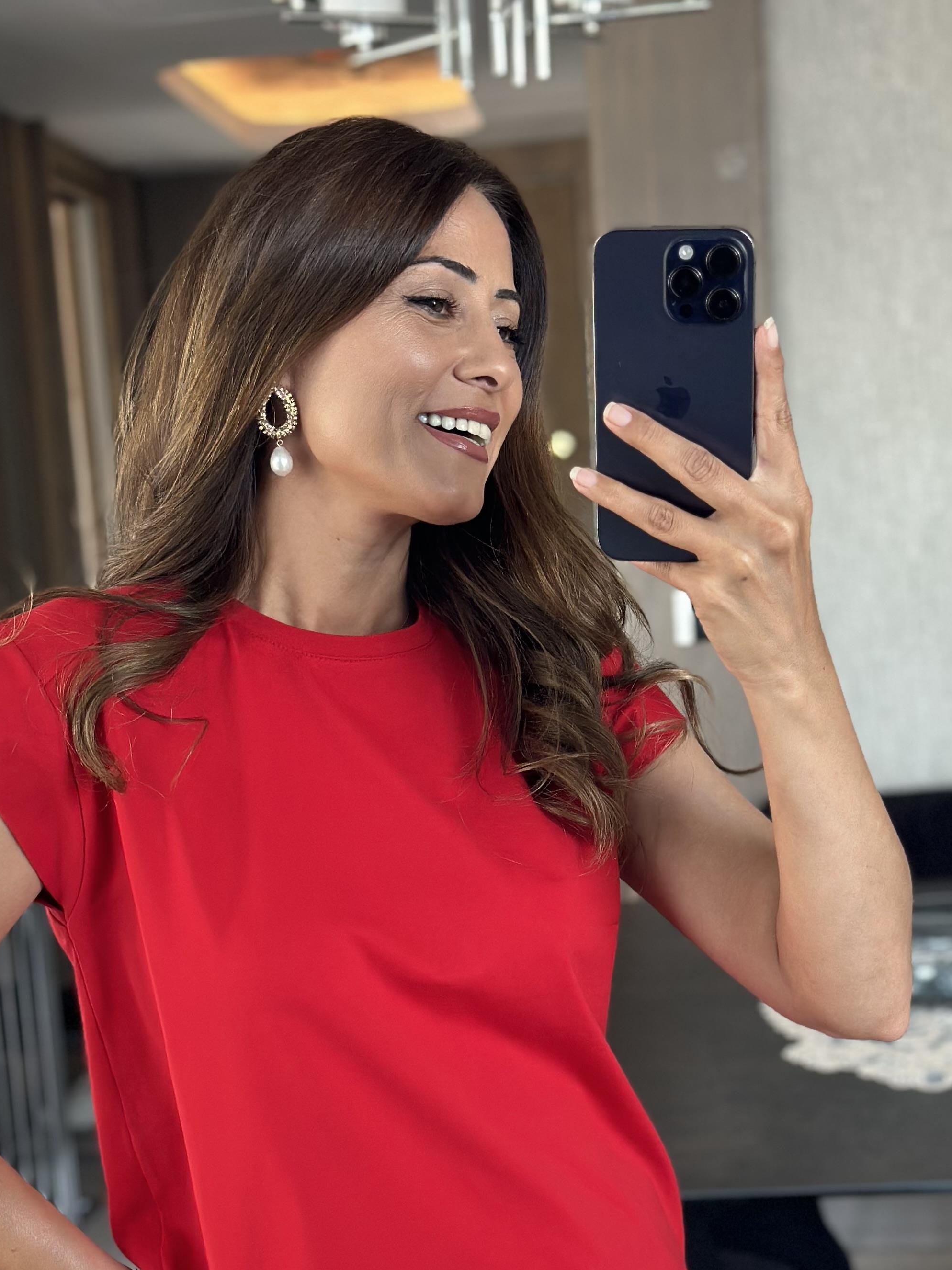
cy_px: 965
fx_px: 2677
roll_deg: +4.2
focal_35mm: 73
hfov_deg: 20.1
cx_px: 360
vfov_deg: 26.3
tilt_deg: -15.5
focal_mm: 6.86
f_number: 1.78
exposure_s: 1/60
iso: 160
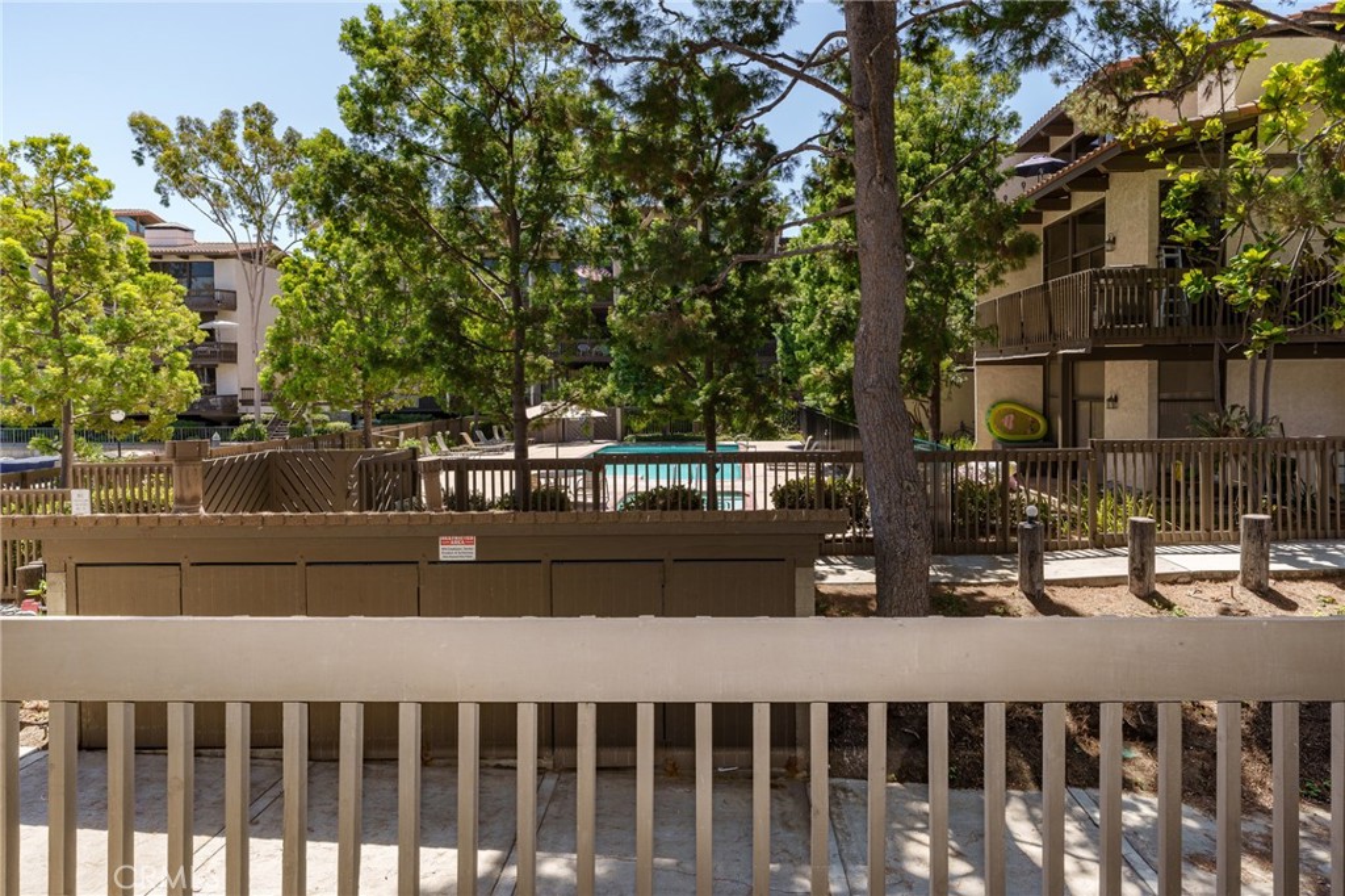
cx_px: 672
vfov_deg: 61.9
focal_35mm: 20
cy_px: 448
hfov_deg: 84.0
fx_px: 747
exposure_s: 1/80
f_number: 11
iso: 100
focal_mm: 20
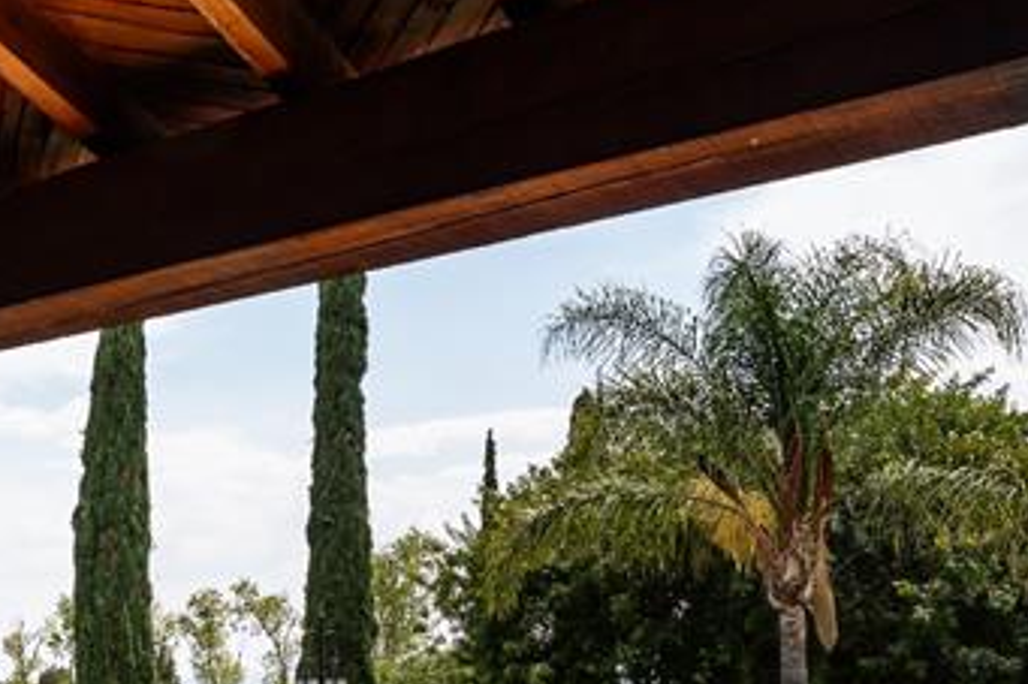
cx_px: 69
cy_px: 708
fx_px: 1370
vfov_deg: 26.3
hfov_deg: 37.9
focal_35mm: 48
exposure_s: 1/60
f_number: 10
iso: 160
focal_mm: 16
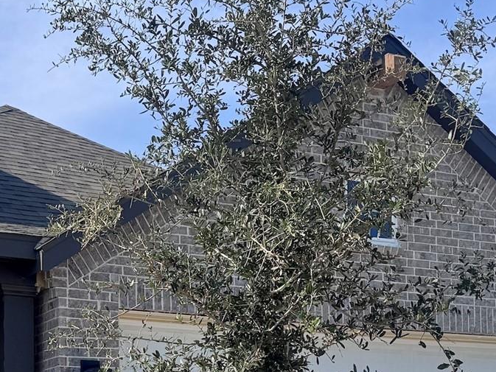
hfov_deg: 26.4
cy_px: 439
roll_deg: -0.2
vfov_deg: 19.1
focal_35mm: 73
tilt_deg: +2.4
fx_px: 1046
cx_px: 141
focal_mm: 6.76
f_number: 1.78
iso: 80
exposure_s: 1/4049
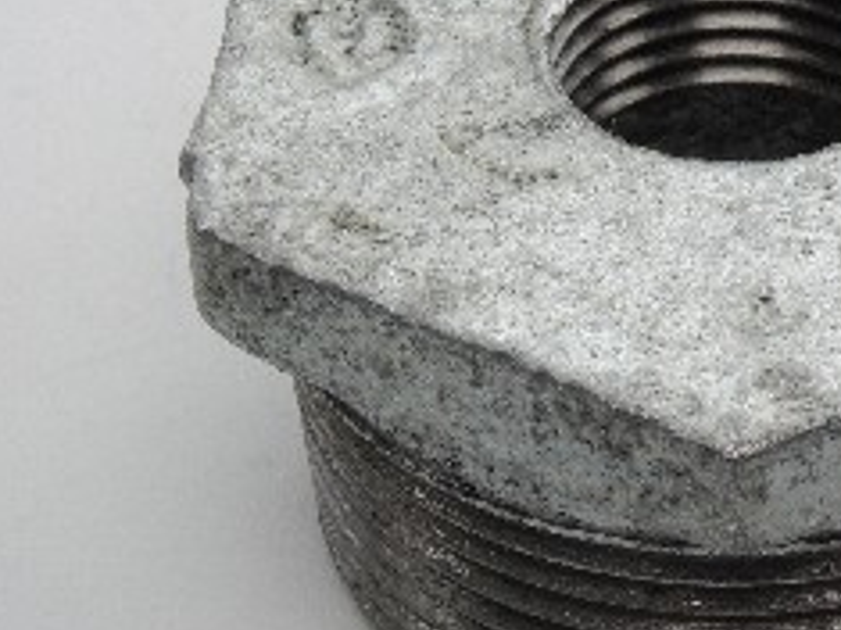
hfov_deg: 14.4
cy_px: 158
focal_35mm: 136
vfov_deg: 10.9
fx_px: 3302
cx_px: 723
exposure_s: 1/250
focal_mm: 11
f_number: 7.1
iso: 200
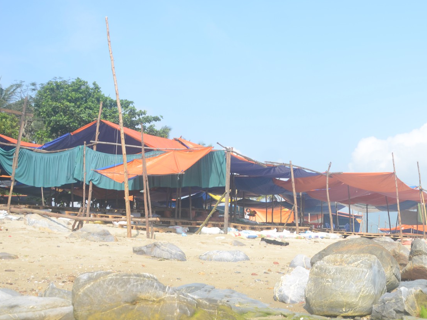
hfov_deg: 38.1
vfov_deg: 30.8
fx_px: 580
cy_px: 178
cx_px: 371
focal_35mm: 47
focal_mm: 18
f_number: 5.6
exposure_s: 1/400
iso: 100
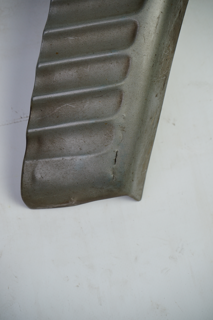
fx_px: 621
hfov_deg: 19.5
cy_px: 160
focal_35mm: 70
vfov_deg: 28.8
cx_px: 106
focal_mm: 70
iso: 200
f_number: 8
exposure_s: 1/160
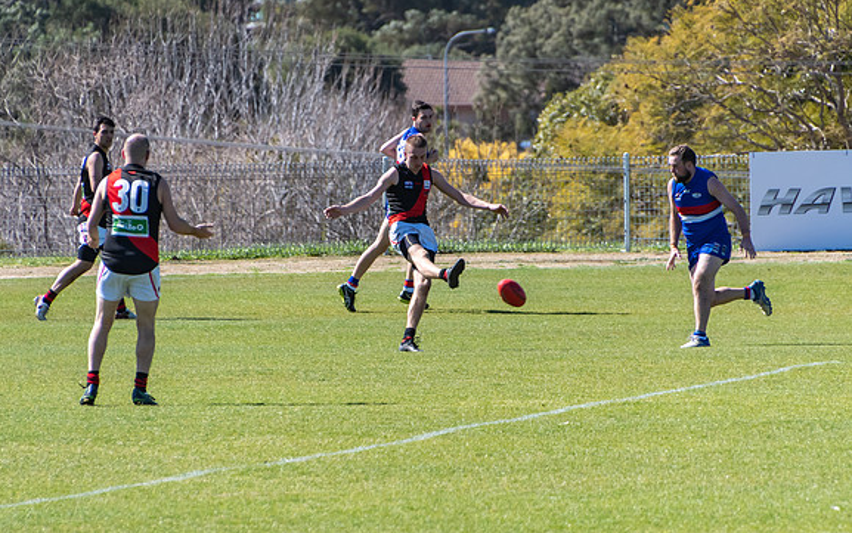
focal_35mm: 650
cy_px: 272
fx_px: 15097
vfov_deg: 2.0
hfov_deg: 3.2
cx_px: 405
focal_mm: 400
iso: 800
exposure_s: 1/1250
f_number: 8
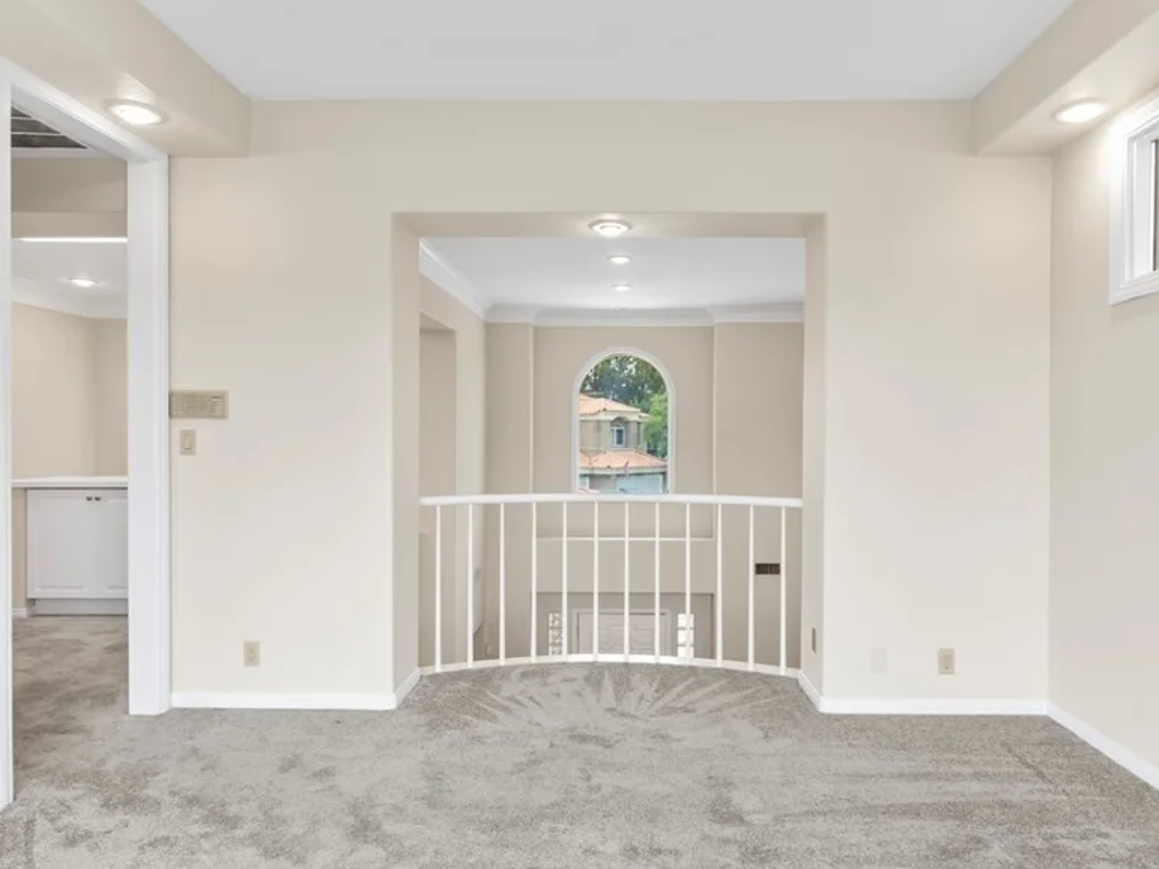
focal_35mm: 23
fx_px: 770
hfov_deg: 73.8
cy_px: 441
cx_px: 621
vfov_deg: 58.9
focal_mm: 18
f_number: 8
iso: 400
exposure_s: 1/3
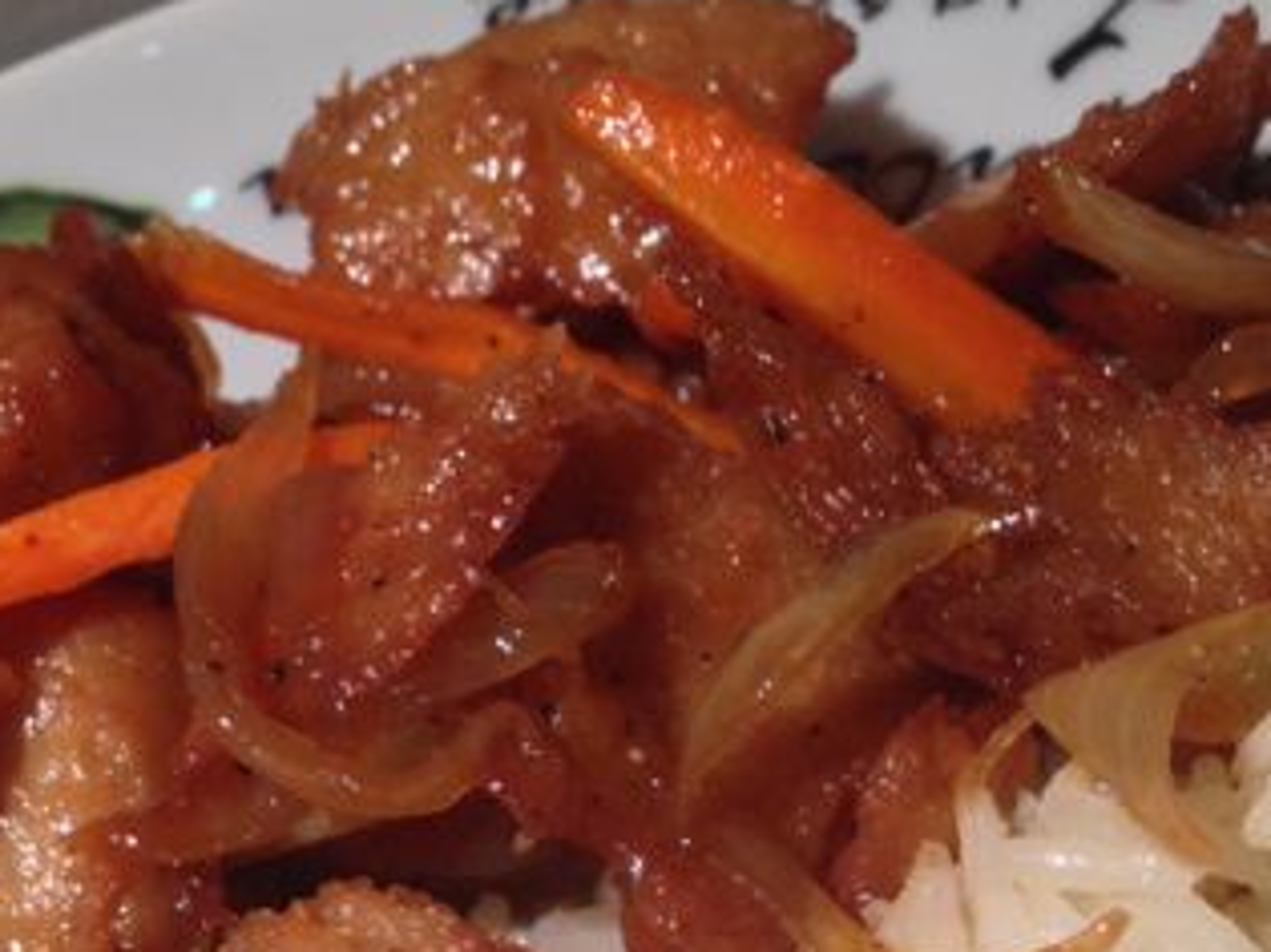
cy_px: 710
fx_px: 2459
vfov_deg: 21.7
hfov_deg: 28.9
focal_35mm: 67
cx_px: 496
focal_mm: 4.12
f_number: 2.4
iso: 100
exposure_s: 1/20
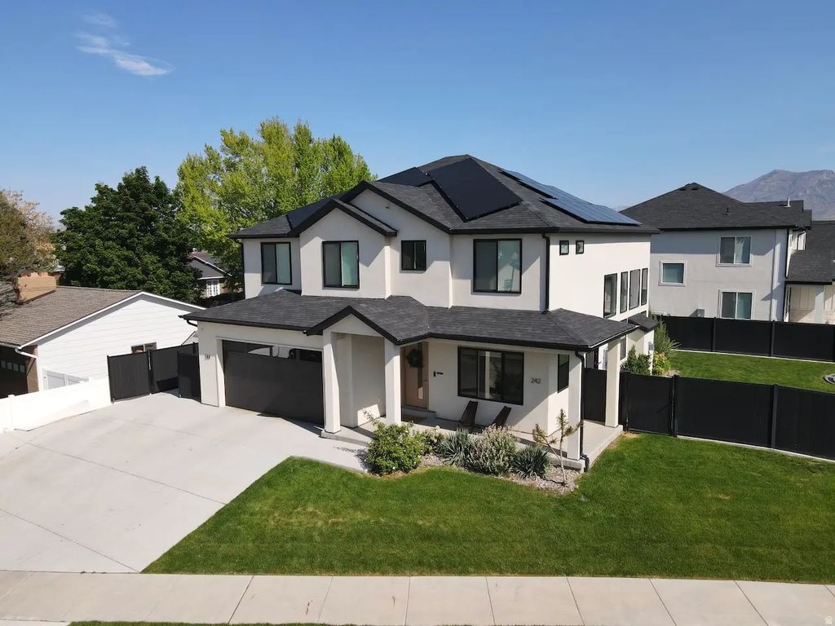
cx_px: 418
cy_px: 313
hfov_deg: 71.6
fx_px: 579
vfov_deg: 56.8
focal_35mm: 24
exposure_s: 1/1000
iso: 100
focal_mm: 4.5
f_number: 2.8
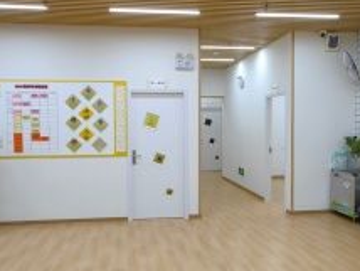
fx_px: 354
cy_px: 140
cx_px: 173
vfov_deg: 41.9
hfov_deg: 53.9
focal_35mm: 34
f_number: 2.2
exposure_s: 1/50
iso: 160
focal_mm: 1.76
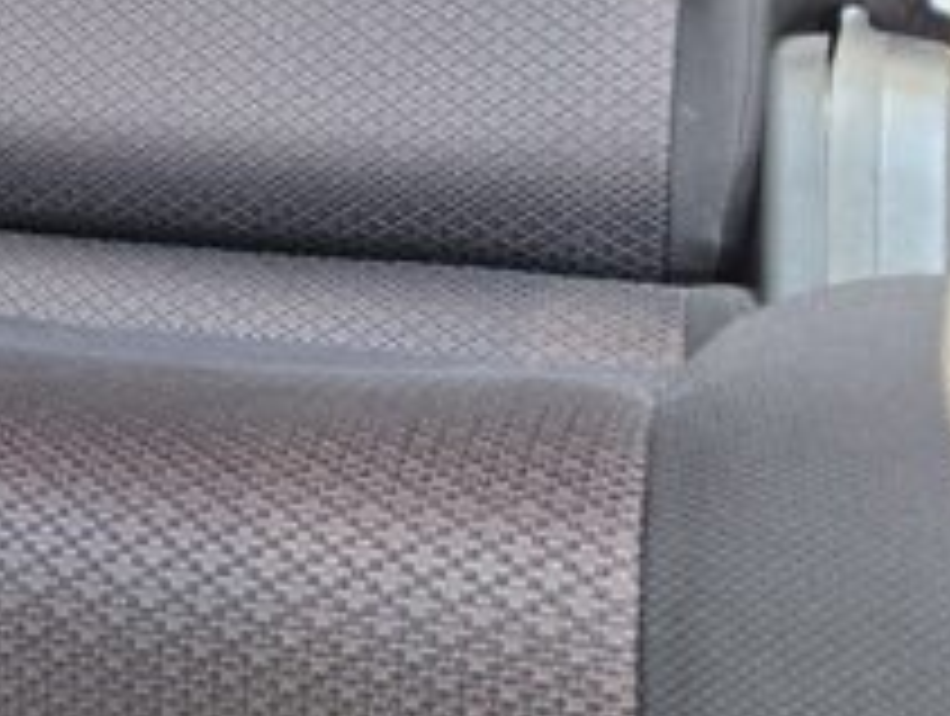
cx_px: -680
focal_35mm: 87
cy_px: -68
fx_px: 2392
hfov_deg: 18.4
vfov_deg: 16.5
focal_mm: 5.4
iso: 160
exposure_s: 1/180
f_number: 1.8
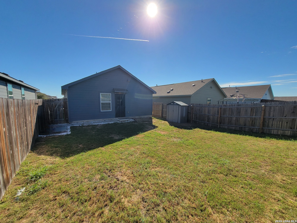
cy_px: 112
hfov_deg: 106.2
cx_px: 148
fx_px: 112
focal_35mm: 13
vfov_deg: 89.9
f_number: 2.2
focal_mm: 2.2
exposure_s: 1/1429
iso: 50
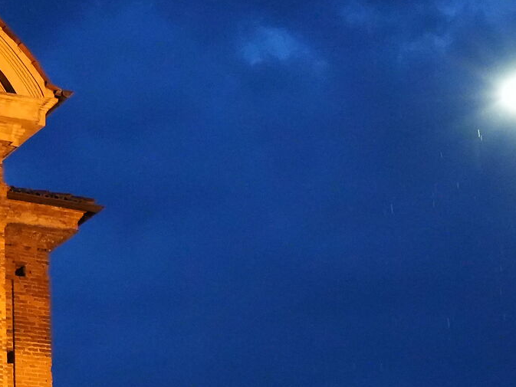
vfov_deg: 12.0
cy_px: 487
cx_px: -53
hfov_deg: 15.9
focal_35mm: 120
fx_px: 1789
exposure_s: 1/160
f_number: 4
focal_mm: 35
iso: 12800
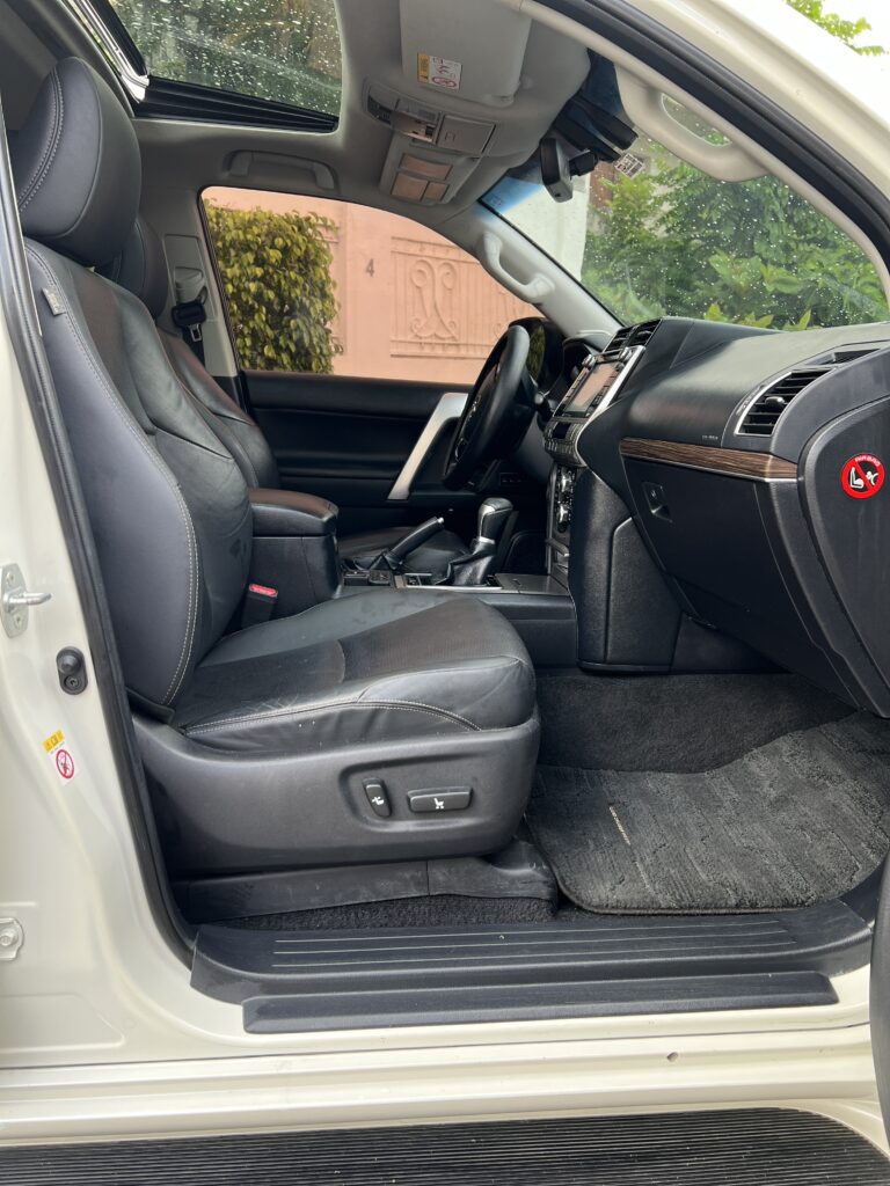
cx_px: 445
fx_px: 891
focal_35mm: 26
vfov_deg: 67.3
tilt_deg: -13.1
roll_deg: -0.5
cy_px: 593
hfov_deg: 53.1
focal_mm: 5.7
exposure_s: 1/145
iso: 64
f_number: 1.5
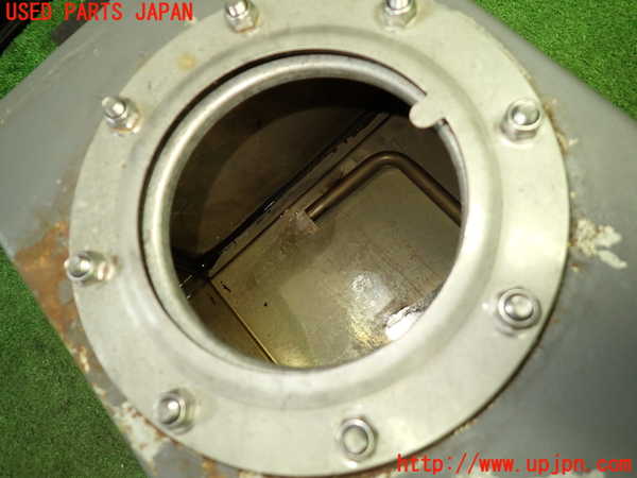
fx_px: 460
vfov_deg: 54.9
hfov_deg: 69.4
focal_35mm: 25
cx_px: 318
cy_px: 239
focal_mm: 4.5
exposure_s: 1/40
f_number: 2
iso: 200
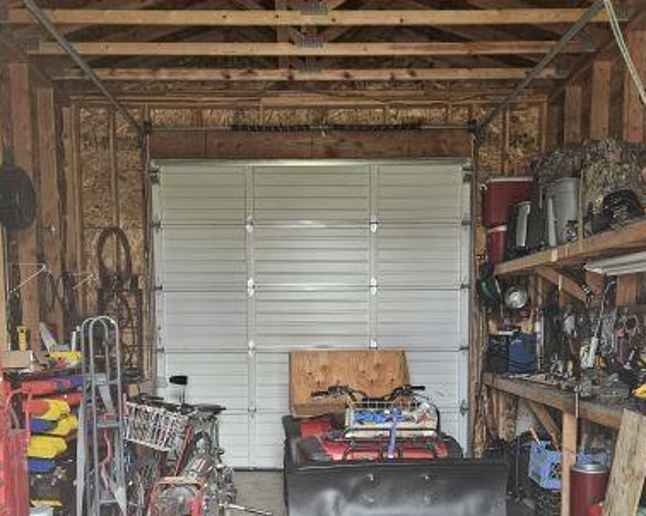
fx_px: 726
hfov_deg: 48.0
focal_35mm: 38
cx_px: 316
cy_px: 383
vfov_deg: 38.2
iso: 250
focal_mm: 5.4
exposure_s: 1/120
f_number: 1.8
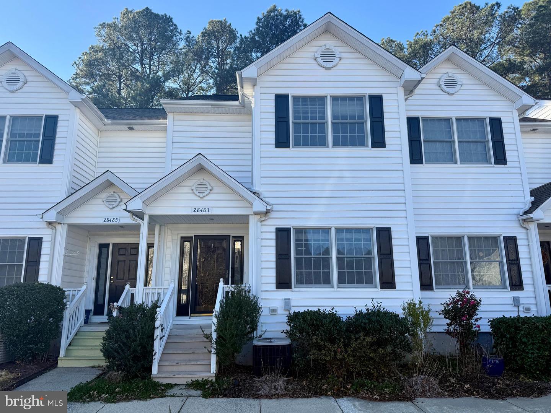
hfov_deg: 71.6
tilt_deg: +12.7
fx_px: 382
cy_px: 206
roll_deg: +1.1
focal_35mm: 24
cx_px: 276
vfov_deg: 56.8
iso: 80
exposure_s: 1/1618
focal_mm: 6.76
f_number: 1.78
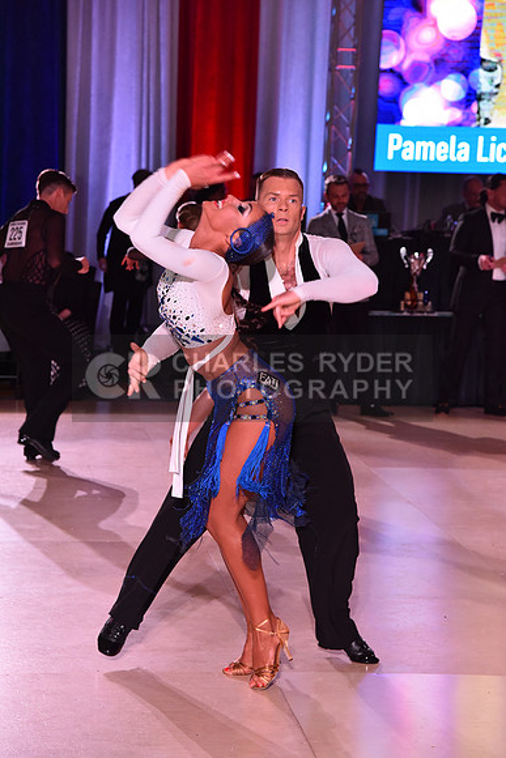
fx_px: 1938
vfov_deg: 22.1
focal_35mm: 92
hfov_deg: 14.9
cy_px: 379
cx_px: 253
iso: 2500
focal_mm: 92
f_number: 6.3
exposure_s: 1/320
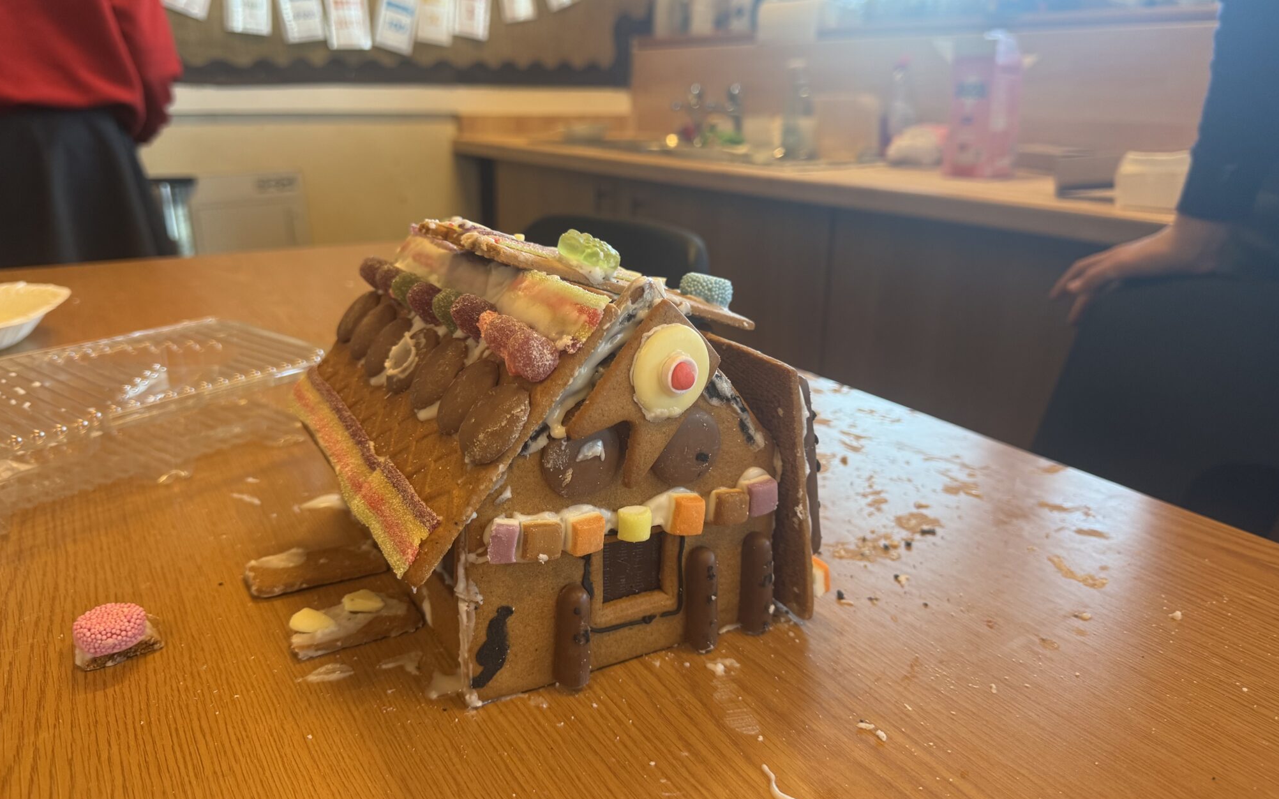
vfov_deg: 47.5
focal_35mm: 26
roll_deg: +0.0
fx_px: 906
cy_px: 367
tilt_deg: -16.3
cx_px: 629
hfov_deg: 70.4
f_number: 1.78
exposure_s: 1/100
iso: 200
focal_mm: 6.76
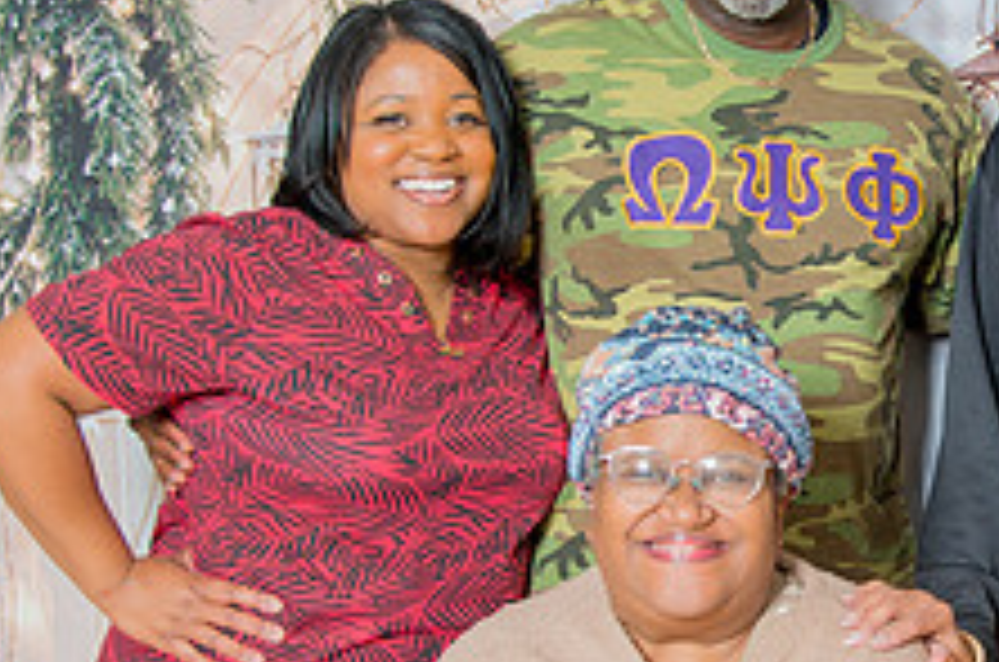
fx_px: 2575
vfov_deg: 14.6
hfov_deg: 21.3
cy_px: 429
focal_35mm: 93
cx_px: 949
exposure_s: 1/200
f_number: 4
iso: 100
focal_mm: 34
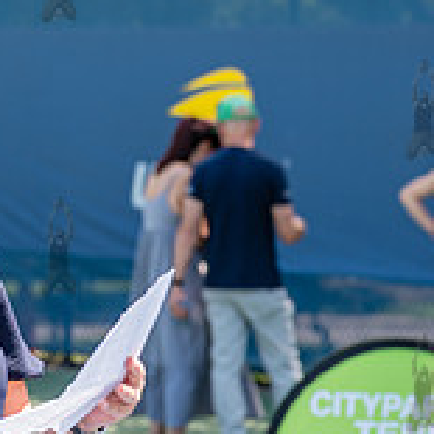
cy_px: 192
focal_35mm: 284
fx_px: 4028
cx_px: -40
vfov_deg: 6.2
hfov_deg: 6.1
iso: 100
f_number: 4
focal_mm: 79
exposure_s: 1/320
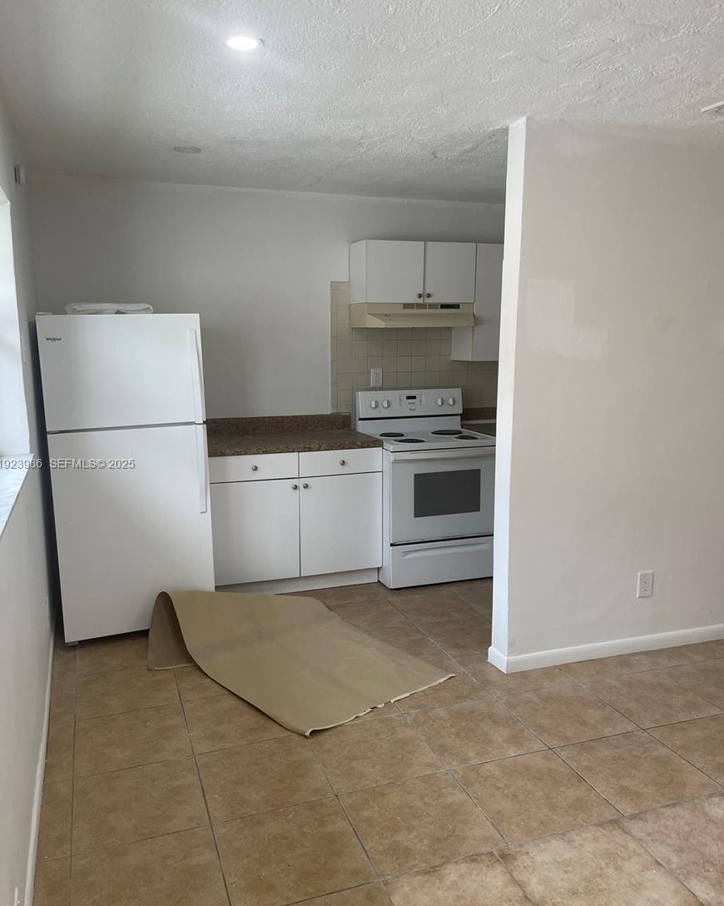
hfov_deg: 51.5
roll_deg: +0.7
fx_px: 750
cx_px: 355
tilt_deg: -10.0
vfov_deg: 62.2
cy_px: 465
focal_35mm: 28
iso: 80
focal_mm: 4.2
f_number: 1.6
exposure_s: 1/60
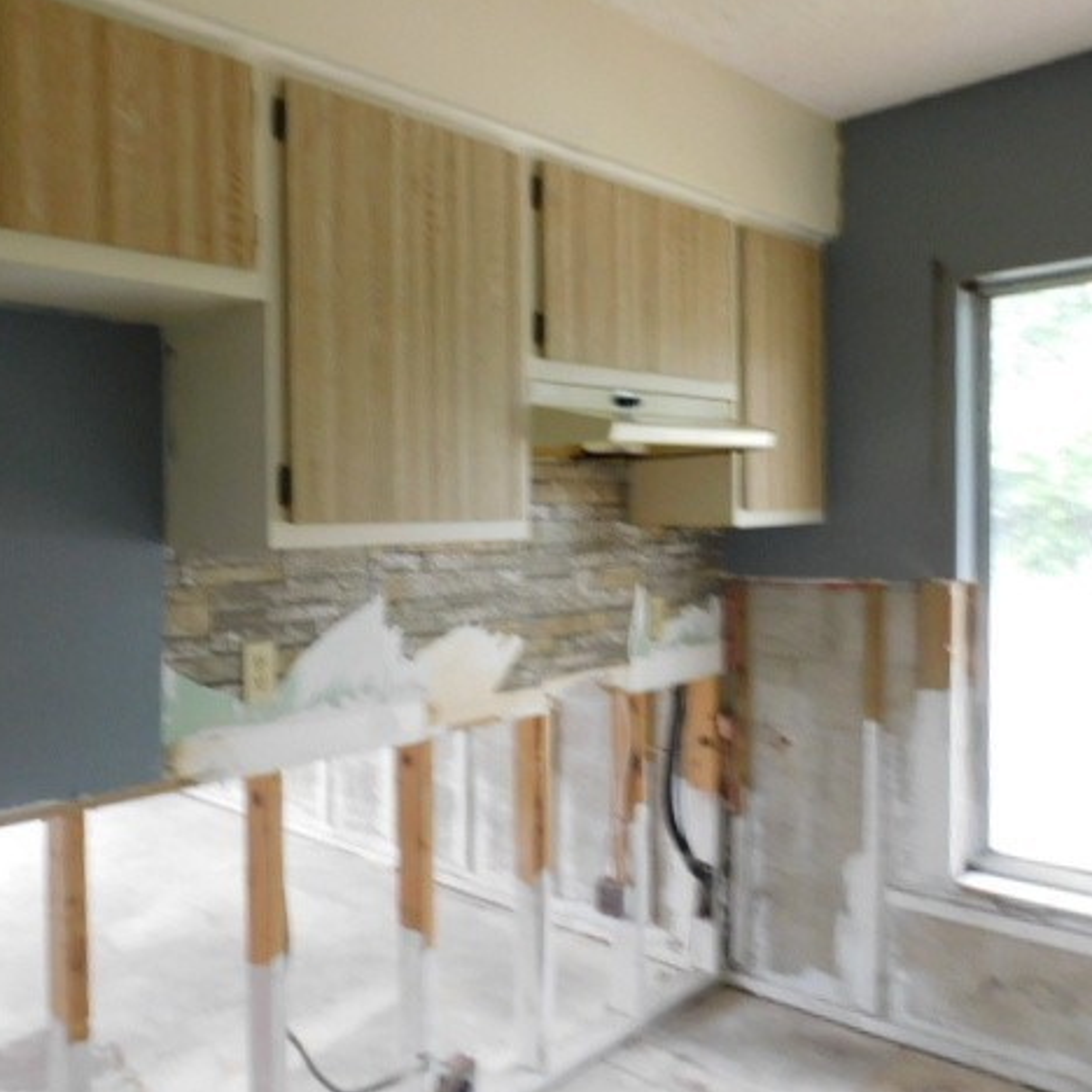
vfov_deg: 55.6
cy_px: 539
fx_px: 1035
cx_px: 401
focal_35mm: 29
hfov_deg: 54.9
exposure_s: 1/15
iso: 400
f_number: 3.3
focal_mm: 4.3
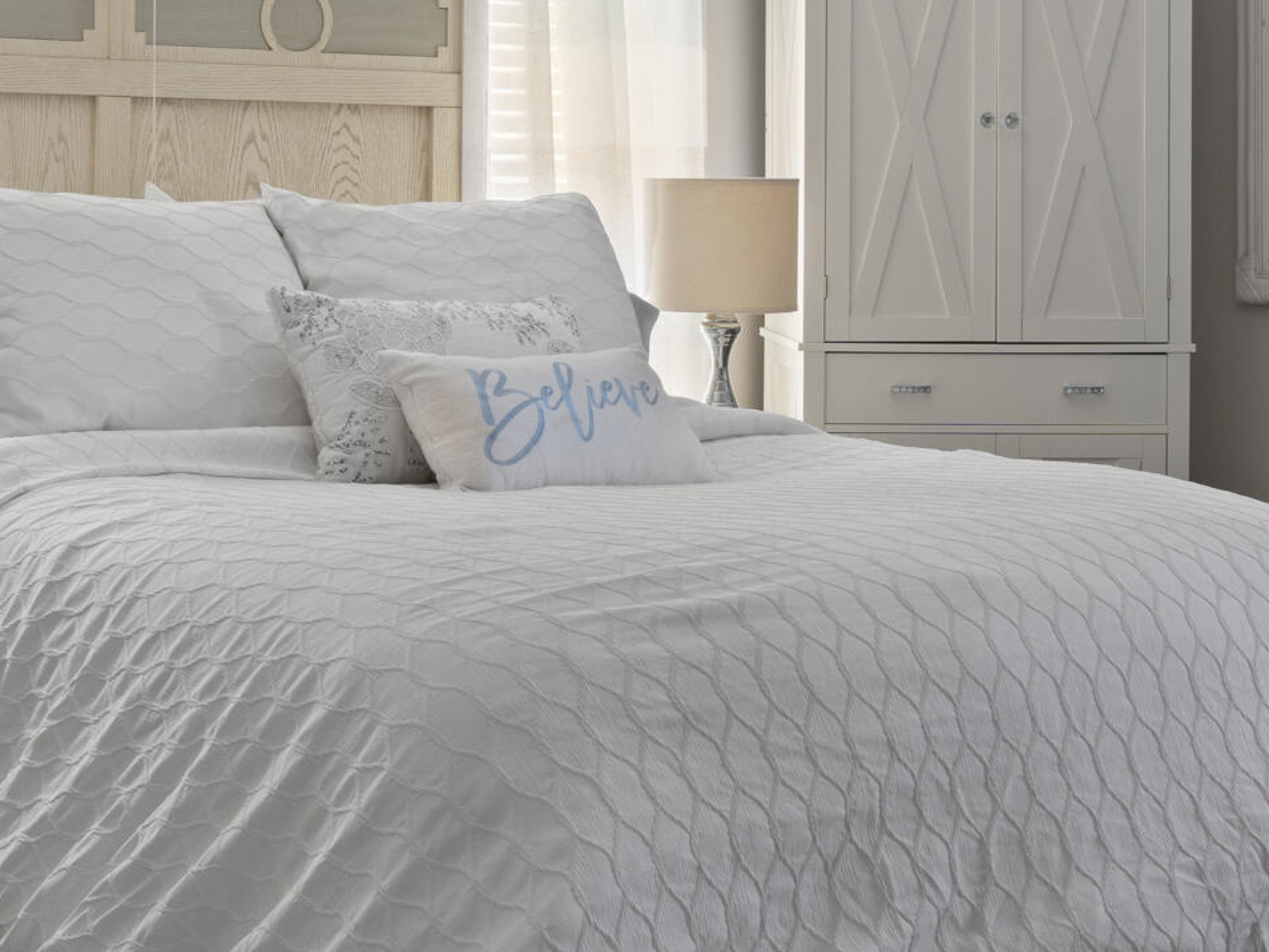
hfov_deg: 28.1
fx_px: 2493
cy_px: 257
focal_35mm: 68
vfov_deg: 21.5
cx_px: 285
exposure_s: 1/1.67
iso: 640
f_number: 11
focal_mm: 27
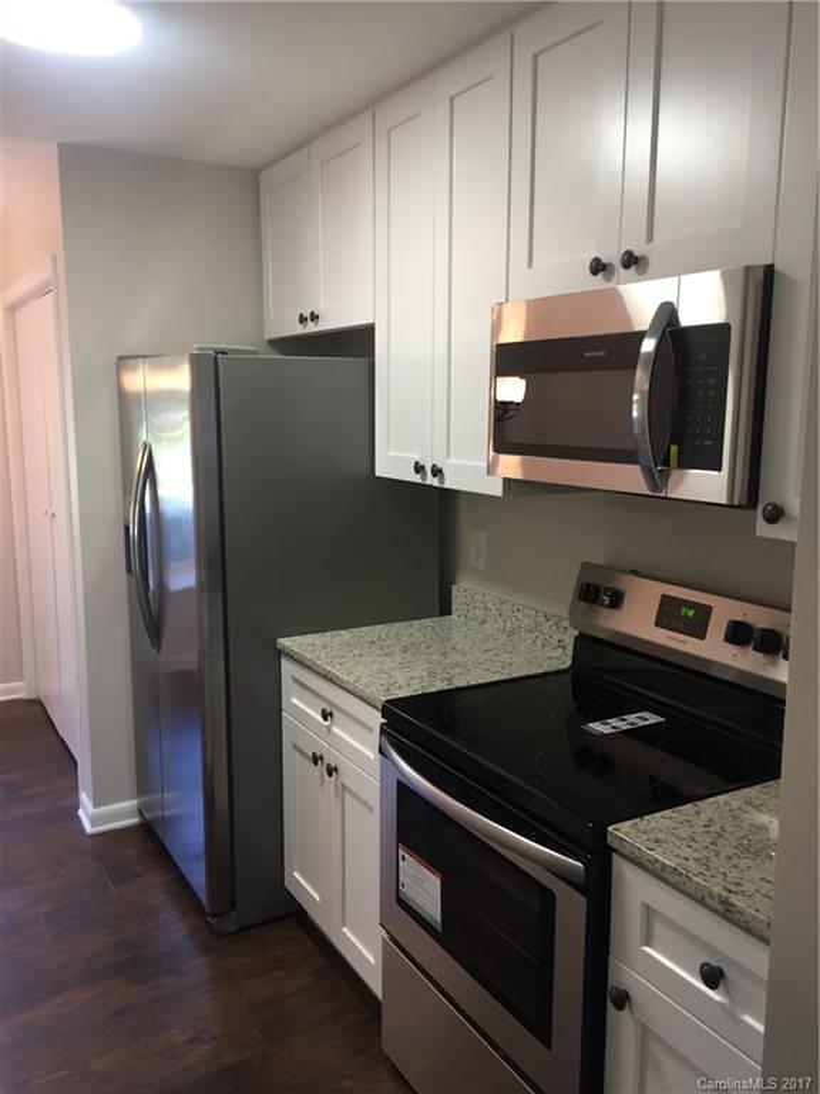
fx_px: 916
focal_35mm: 29
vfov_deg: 61.7
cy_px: 547
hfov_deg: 48.2
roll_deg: -0.4
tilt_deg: -7.2
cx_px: 410
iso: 64
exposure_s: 1/30
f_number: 2.2
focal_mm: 4.15
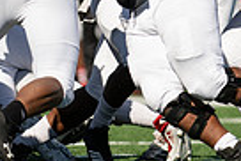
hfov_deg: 1.6
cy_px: -20
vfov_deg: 1.1
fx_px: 8565
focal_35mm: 1278
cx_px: 69
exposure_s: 1/2000
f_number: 3.5
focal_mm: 300
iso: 125
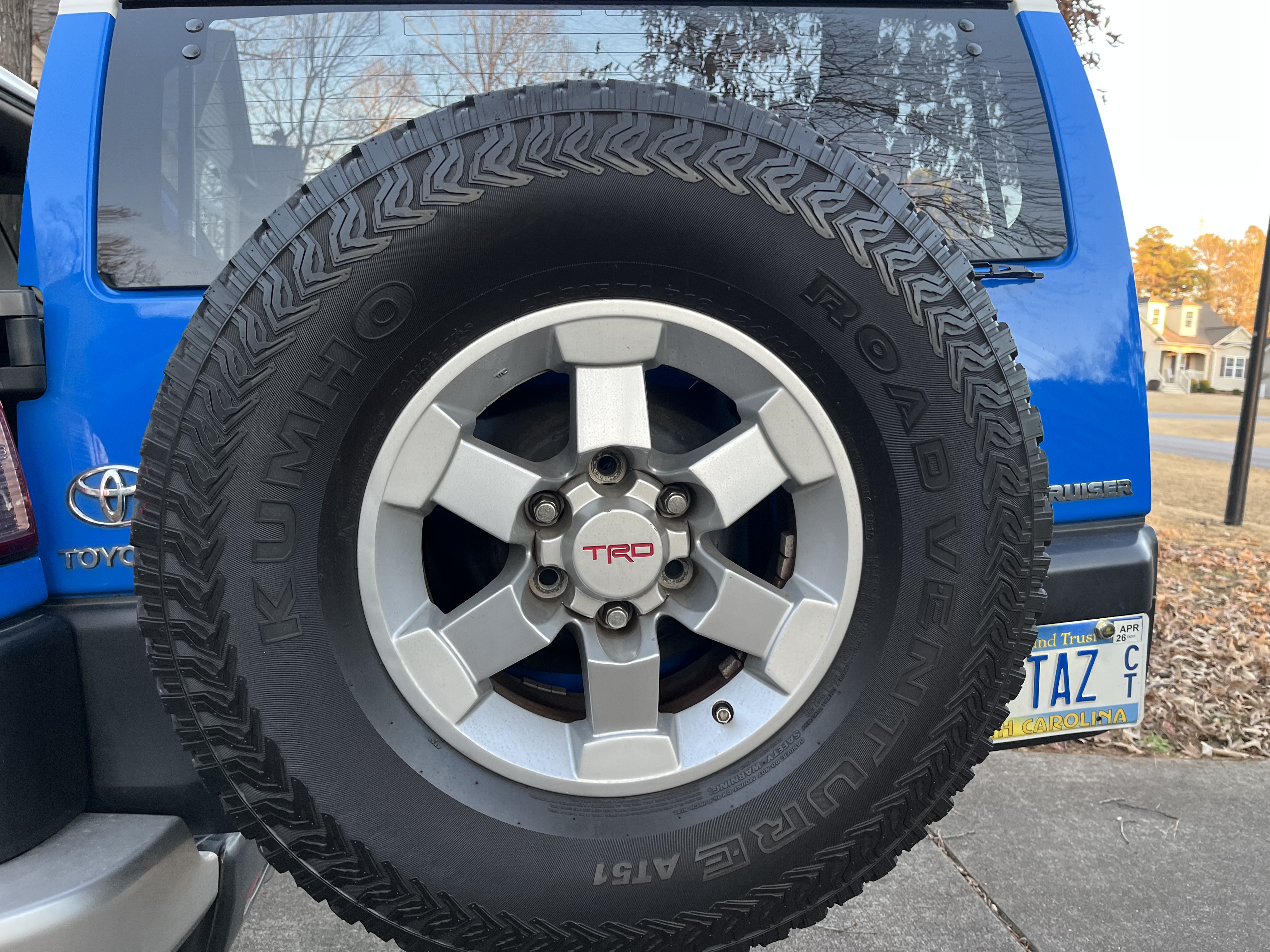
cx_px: 635
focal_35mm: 26
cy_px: 476
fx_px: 954
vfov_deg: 53.1
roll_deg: -3.8
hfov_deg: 67.3
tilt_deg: -5.4
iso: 100
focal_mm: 5.1
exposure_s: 1/121
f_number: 1.6
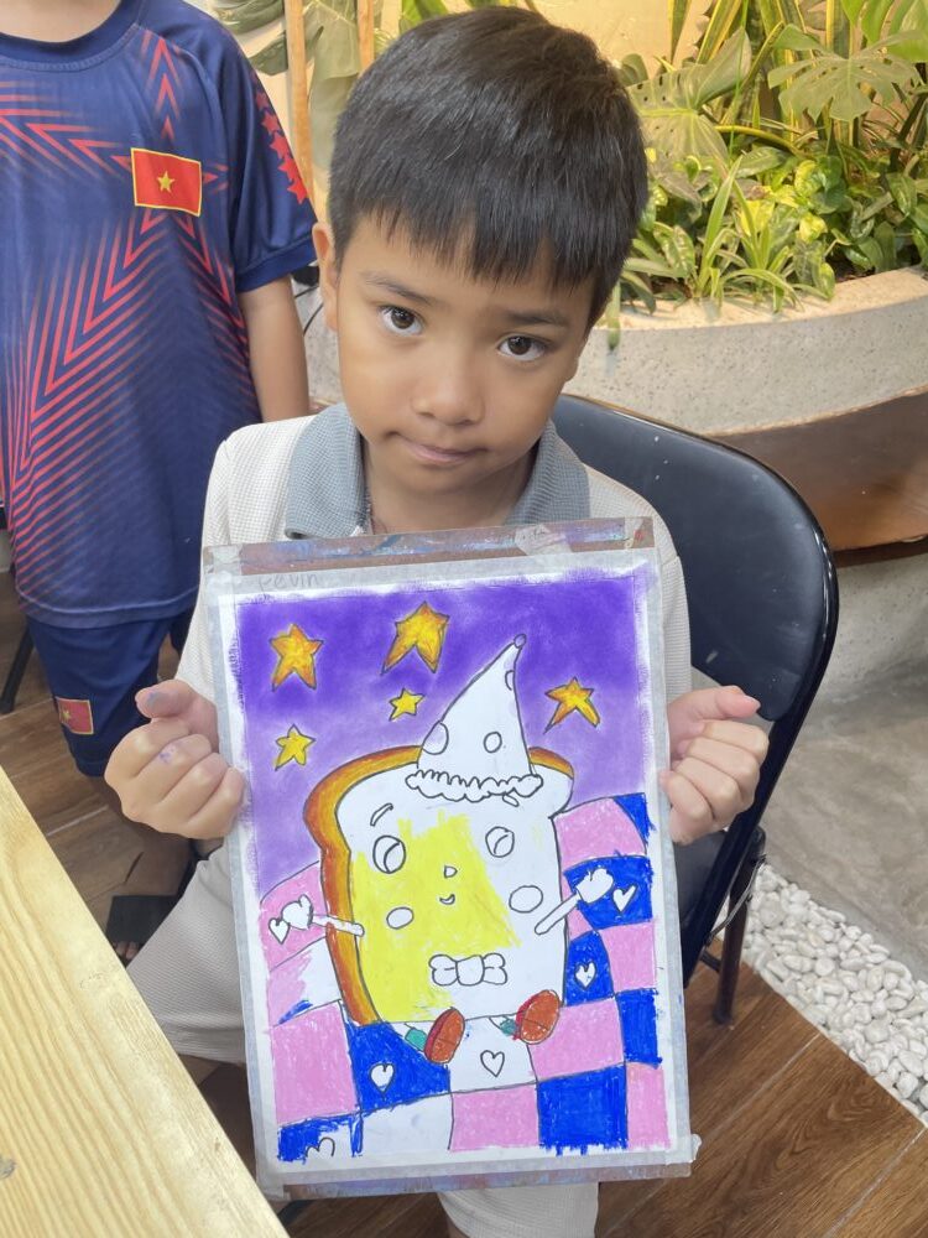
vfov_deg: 67.3
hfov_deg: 53.1
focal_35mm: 26
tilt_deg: -36.2
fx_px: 929
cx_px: 464
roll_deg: -1.0
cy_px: 619
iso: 80
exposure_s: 1/100
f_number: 1.6
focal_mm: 4.2
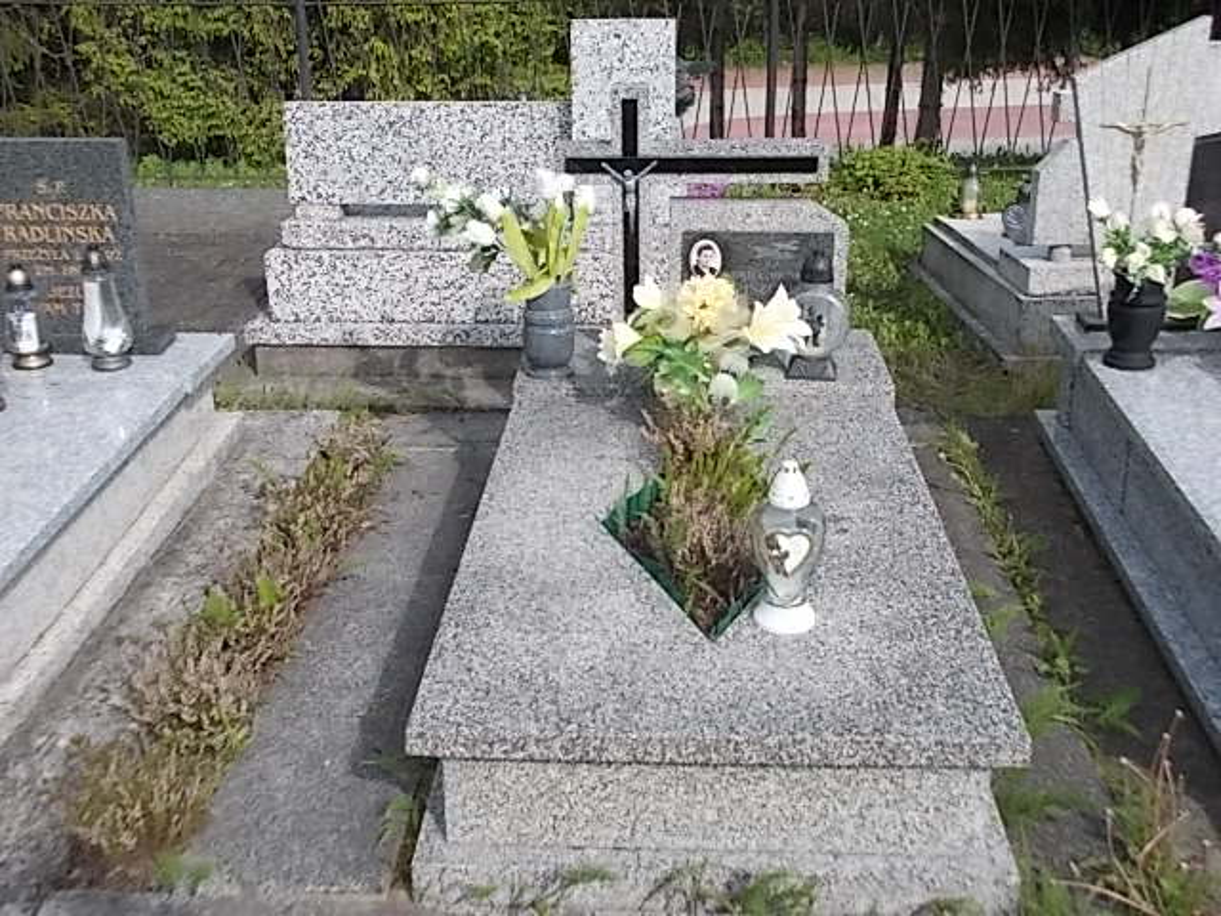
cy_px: 458
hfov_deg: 49.0
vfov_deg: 37.7
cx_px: 610
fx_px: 1340
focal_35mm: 38
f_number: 6.2
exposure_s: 1/160
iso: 80
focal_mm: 5.3
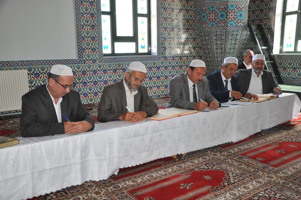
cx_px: 150
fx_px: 276
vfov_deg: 39.9
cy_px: 100
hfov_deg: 57.3
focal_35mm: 33
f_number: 3.8
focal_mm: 22
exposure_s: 1/100
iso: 800
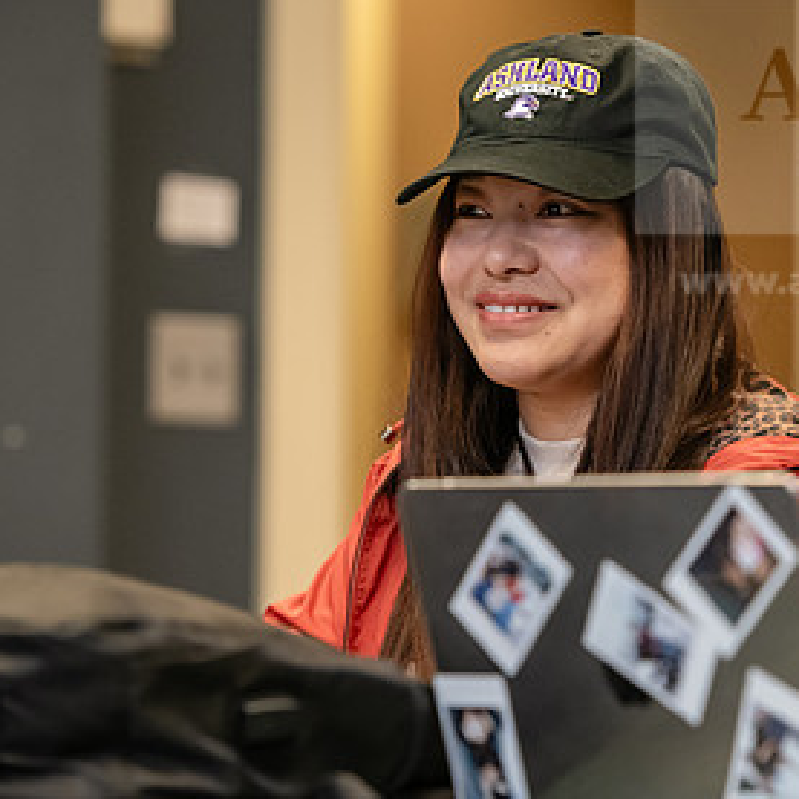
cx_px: 548
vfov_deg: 6.8
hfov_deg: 6.8
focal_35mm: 258
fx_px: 6737
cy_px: 342
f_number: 3.2
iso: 2000
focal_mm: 145
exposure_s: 1/200
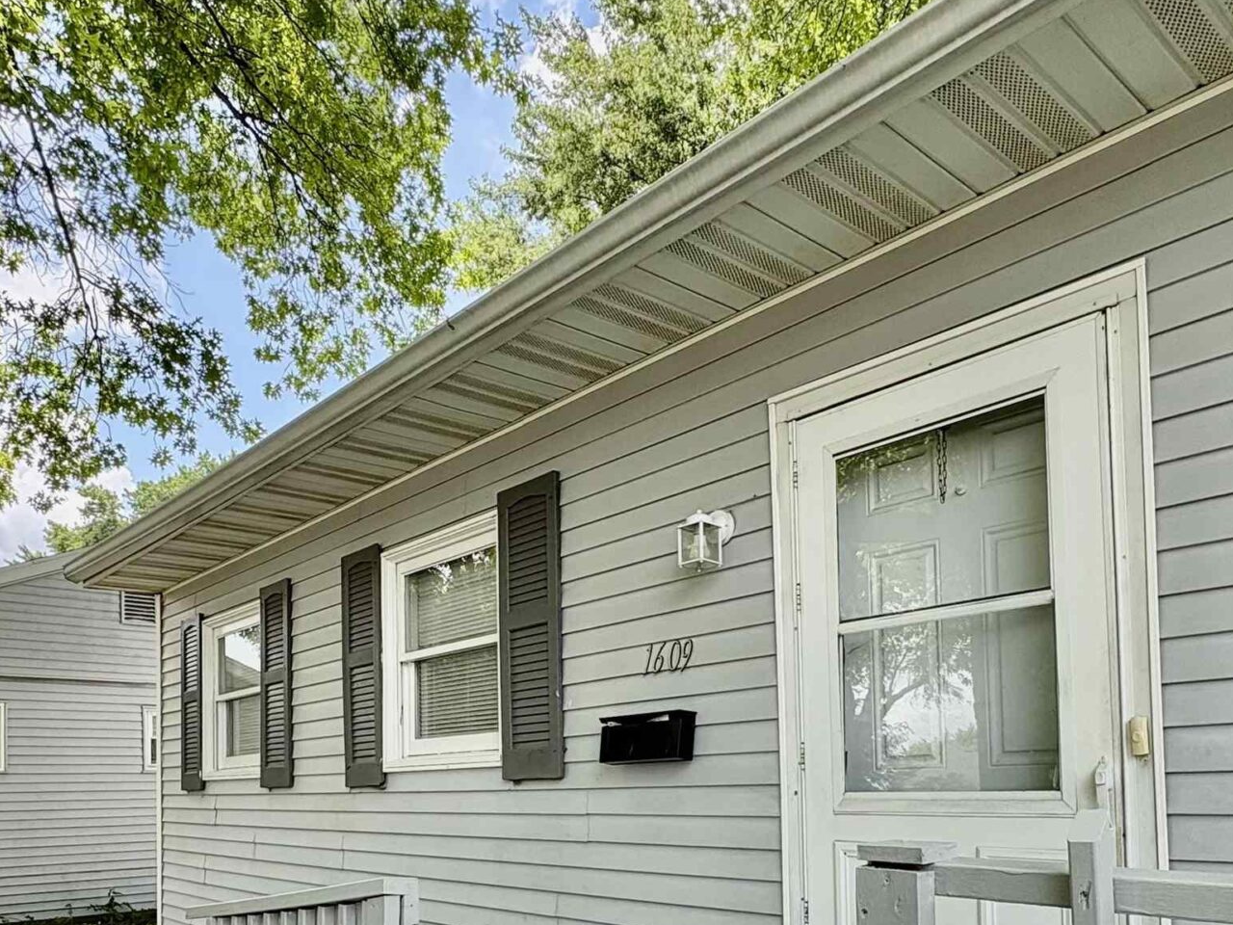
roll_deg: +1.4
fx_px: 997
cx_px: 615
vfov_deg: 46.9
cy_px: 750
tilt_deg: +2.6
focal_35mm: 28
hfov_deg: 63.4
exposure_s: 1/508
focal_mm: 2.22
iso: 64
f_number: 2.2
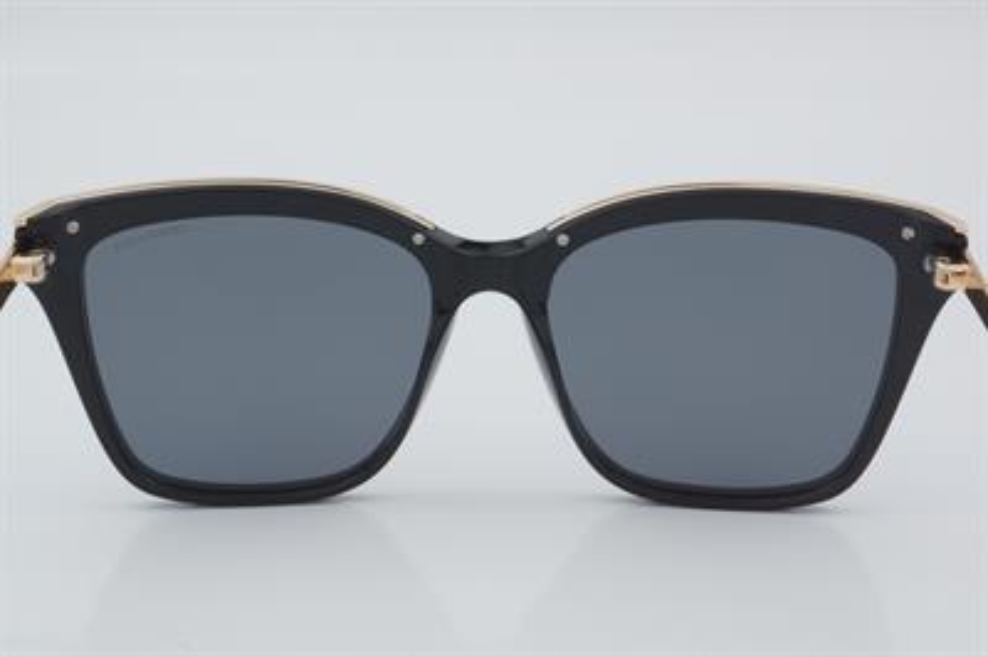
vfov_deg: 16.5
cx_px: 494
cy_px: 328
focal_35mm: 82
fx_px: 2262
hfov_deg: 24.6
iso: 100
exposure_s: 1/4
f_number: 32
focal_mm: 55
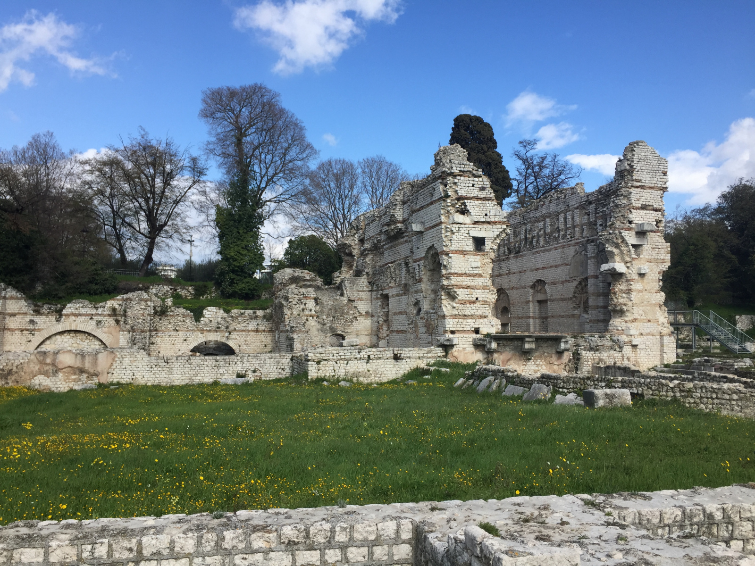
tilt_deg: +4.8
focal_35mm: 29
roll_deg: -0.6
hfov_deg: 61.7
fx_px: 633
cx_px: 378
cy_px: 283
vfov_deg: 48.2
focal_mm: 4.15
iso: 32
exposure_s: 1/1464
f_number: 2.2
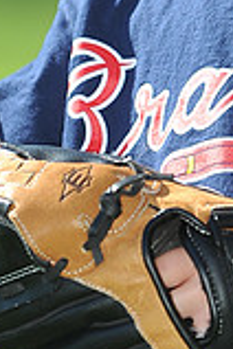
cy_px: -108
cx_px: 268
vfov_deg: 3.4
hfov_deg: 2.3
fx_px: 5854
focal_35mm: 603
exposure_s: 1/800
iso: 200
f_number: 4.5
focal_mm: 165
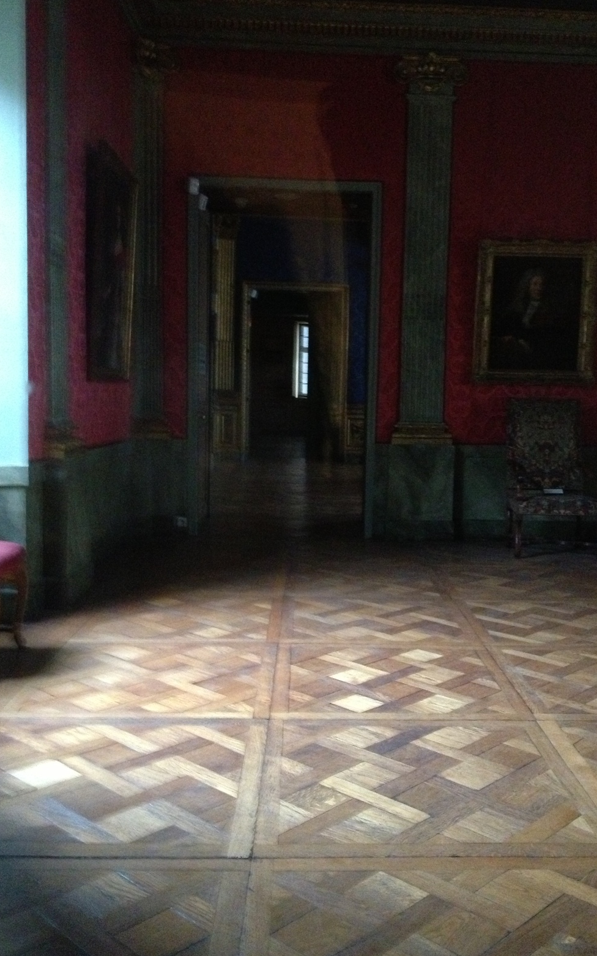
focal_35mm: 38
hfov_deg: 33.5
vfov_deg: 51.5
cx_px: 345
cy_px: 470
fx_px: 989
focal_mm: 4.28
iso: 800
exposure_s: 1/15
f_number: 2.4
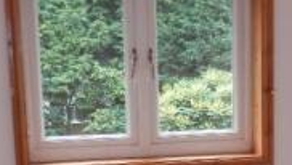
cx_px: 251
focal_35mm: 87
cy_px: 183
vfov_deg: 13.7
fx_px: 675
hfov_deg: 23.9
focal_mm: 4.5
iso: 100
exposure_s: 1/30
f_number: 3
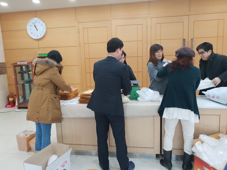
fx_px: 170
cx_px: 114
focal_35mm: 26
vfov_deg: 53.0
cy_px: 85
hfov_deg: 67.3
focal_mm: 4.3
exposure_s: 1/60
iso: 250
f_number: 2.4
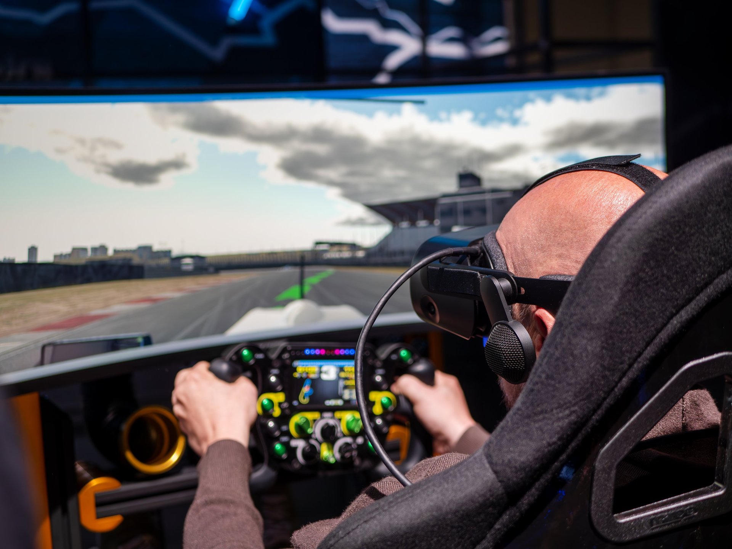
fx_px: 1057
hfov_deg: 38.2
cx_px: 366
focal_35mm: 50
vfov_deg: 29.1
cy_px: 274
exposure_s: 1/200
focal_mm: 25
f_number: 2.2
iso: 200
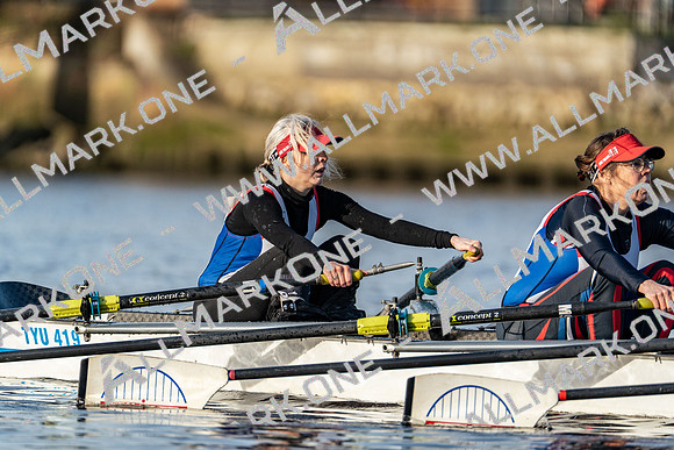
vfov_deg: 2.3
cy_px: 225
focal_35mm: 600
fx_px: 11235
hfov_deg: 3.4
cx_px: 337
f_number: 6.3
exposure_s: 1/2000
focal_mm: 600
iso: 800
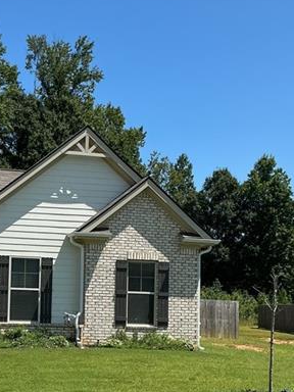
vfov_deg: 32.9
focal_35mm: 58
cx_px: 50
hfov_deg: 24.7
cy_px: 262
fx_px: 657
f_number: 1.8
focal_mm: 3
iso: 25
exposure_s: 1/1848
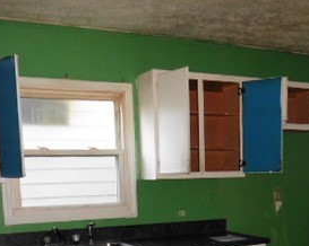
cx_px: 207
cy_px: 261
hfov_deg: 33.9
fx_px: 503
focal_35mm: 55
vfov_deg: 25.8
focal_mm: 4.3
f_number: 3.3
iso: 1000
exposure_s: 1/60
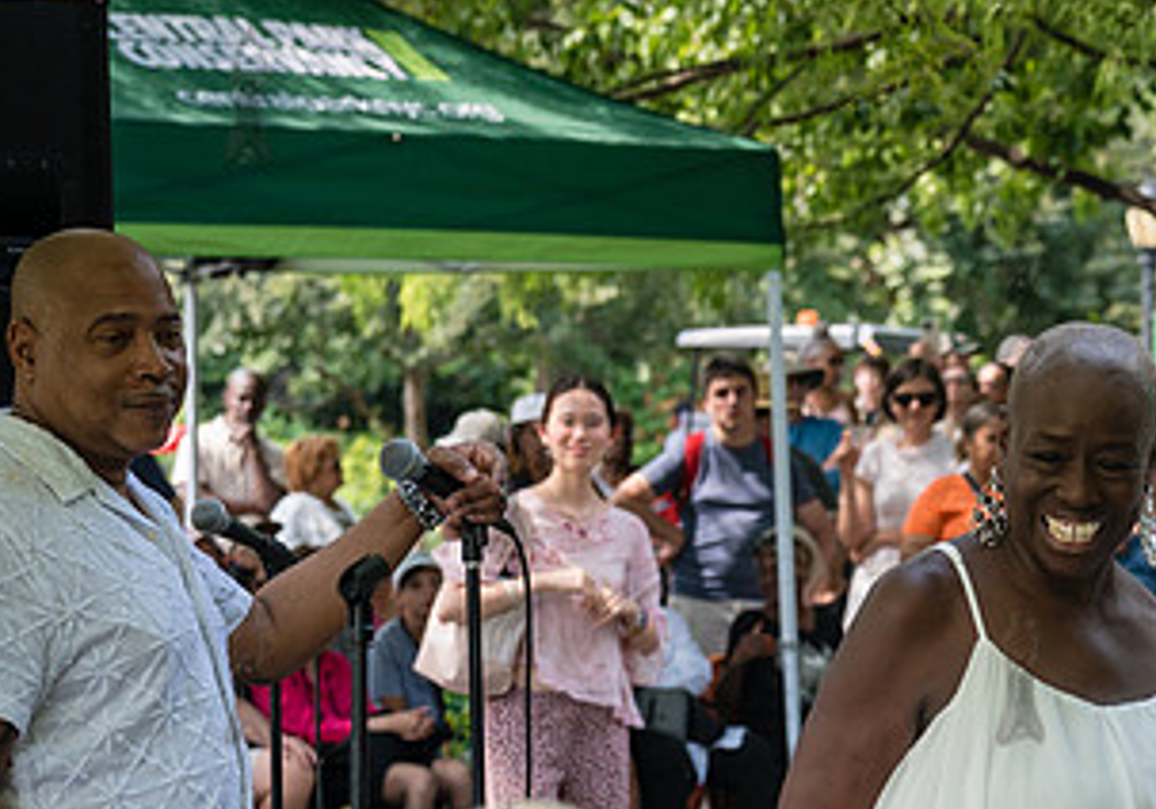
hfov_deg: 13.8
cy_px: 574
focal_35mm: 145
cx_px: 1091
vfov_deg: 9.8
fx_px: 4728
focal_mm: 65
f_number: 4
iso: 640
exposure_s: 1/800
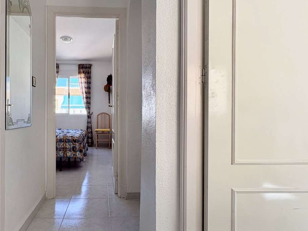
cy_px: 116
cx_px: 111
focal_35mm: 23
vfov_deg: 58.9
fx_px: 205
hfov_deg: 72.4
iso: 64
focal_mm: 2.22
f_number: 2.2
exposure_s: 1/125
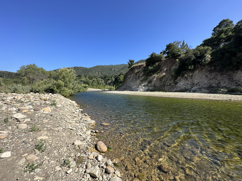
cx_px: 121
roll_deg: +0.3
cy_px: 90
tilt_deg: -1.1
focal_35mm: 14
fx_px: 98
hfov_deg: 102.1
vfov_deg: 85.7
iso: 50
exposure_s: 1/1114
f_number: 2.2
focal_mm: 2.22
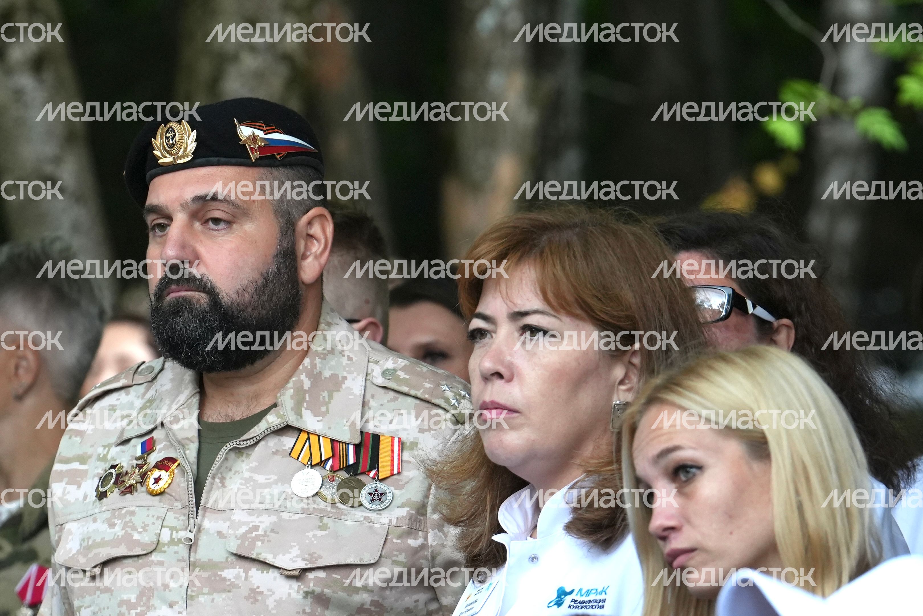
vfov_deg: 4.6
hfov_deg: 6.9
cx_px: 462
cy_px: 308
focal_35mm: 300
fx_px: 7691
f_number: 6.3
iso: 1250
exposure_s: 1/200
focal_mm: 200
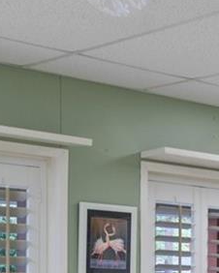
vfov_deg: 15.7
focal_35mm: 117
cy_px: 348
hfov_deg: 11.5
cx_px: 475
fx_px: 947
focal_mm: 22
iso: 320
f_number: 8
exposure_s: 1/4
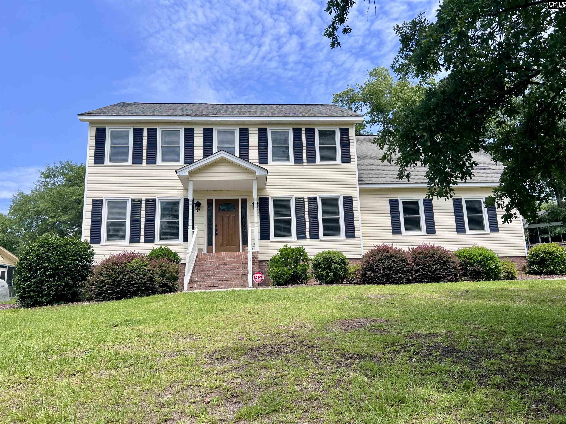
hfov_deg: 67.3
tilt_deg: +10.4
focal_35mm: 26
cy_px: 212
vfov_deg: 53.1
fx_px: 425
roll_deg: +2.5
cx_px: 283
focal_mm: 5.7
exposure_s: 1/3460
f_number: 1.5
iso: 50
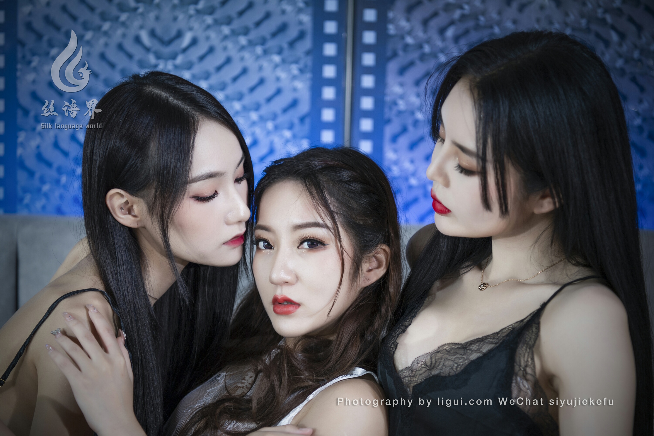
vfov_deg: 22.6
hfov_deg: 33.4
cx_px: 327
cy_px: 218
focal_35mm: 60
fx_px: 1090
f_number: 3.2
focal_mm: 60
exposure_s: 1/40
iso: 100
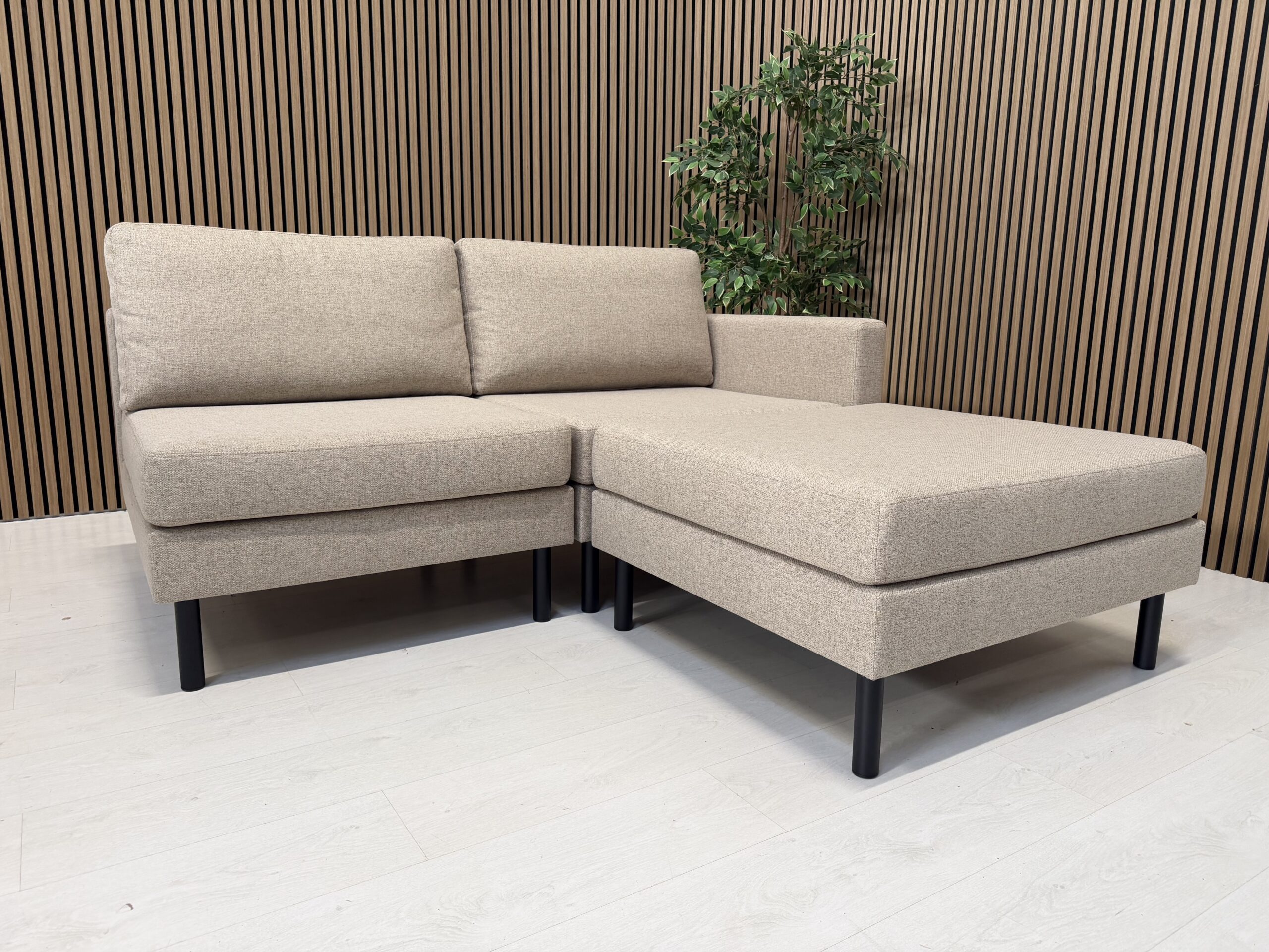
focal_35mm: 24
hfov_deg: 71.6
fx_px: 880
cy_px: 476
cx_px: 634
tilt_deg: -11.2
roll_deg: -0.6
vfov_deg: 56.8
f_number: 1.78
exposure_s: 1/121
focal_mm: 6.76
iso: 200
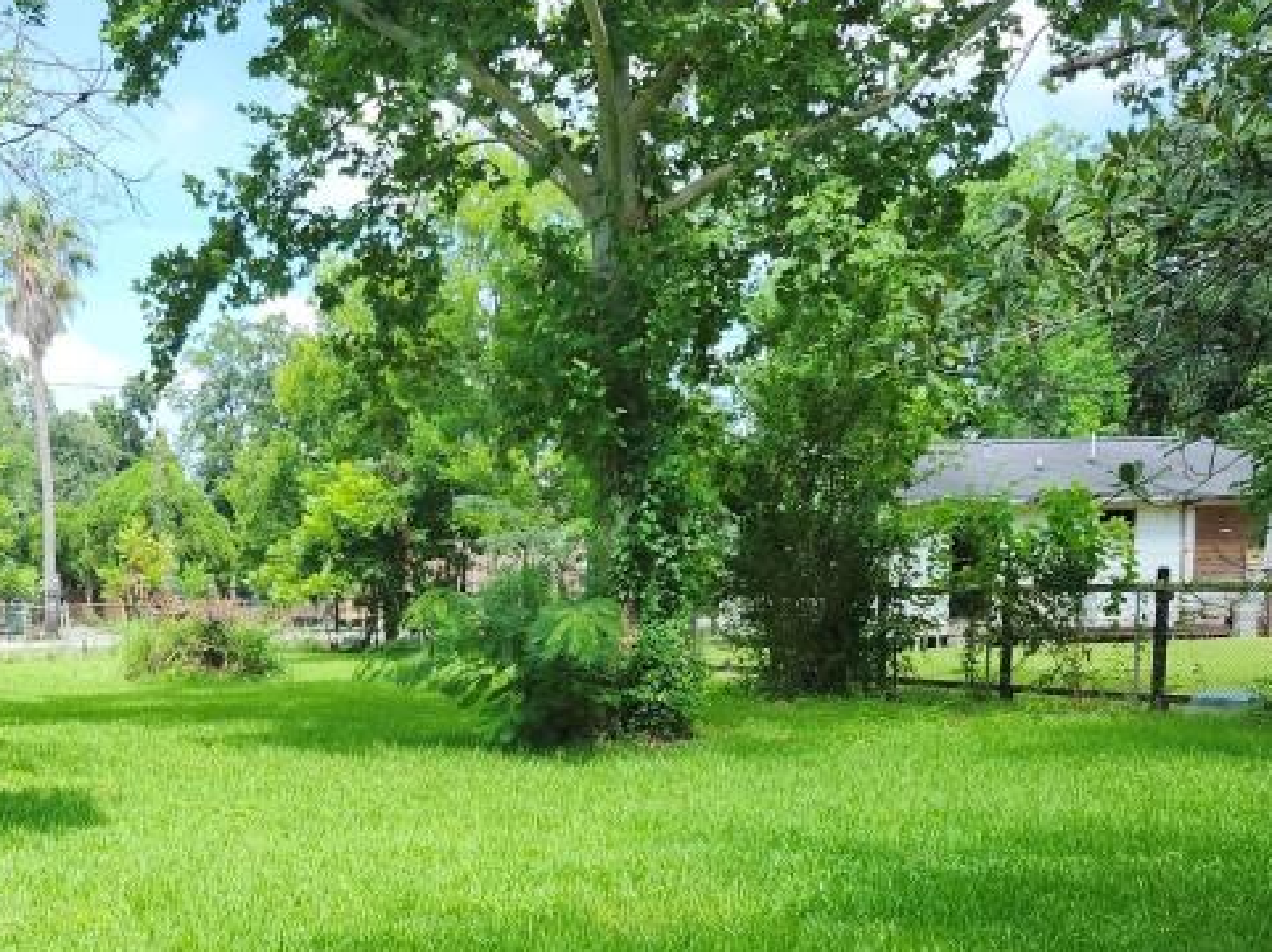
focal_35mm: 49
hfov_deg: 38.2
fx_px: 1799
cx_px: 352
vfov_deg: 28.3
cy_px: 894
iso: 25
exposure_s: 1/494
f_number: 1.8
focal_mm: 5.54
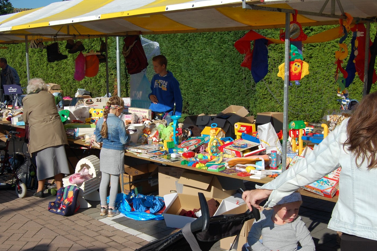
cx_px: 167
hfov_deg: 43.6
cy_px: 138
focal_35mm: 45
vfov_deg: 29.8
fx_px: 471
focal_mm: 26
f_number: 10
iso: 200
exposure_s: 1/400
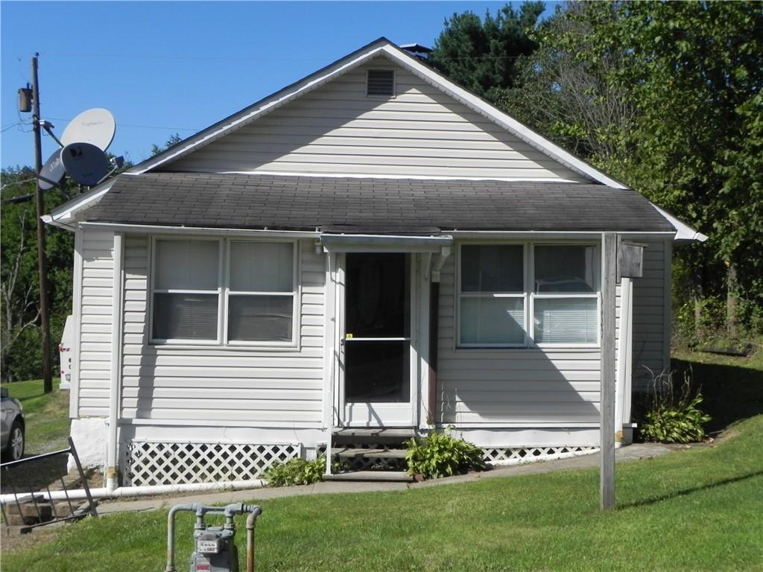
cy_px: 286
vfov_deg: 31.5
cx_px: 382
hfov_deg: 41.2
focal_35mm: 46
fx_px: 1014
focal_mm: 8.2
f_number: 7.1
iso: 160
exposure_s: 1/510
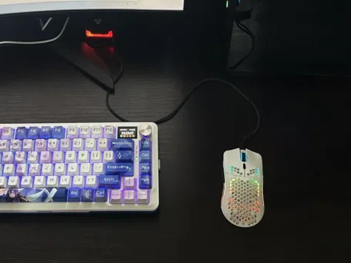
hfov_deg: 33.1
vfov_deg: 24.6
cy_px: 37
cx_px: 137
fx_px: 588
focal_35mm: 58
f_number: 1.5
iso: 160
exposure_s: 1/60
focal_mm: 5.7
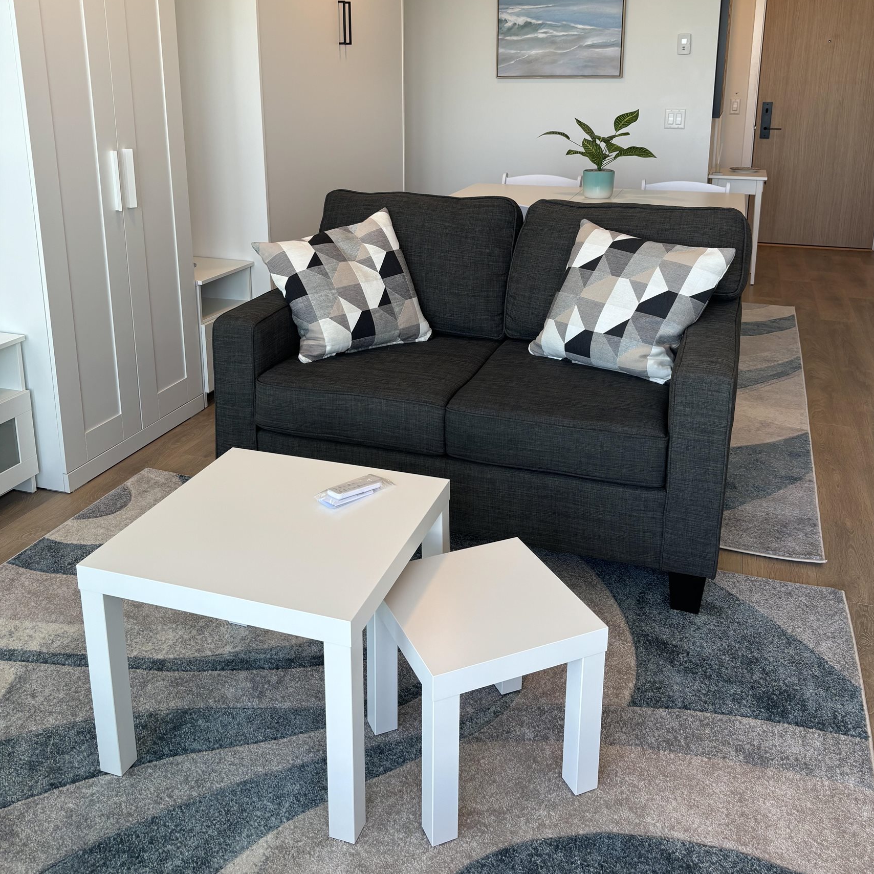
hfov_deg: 52.5
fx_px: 886
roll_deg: -0.3
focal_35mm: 31
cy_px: 297
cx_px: 440
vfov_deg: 51.6
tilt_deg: -14.4
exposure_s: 1/120
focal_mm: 5.96
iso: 40
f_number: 1.6
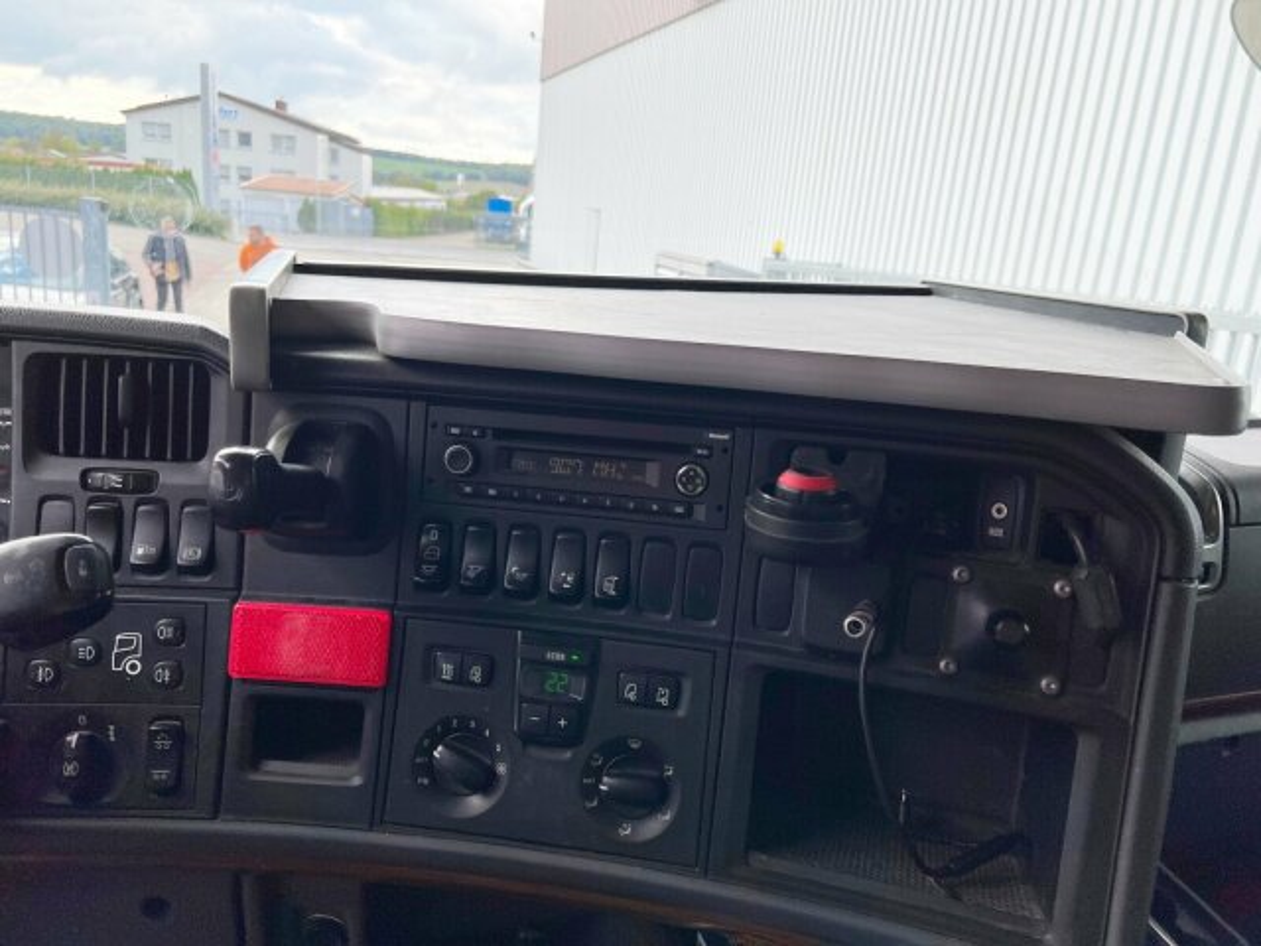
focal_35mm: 26
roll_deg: -4.7
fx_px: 947
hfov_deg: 67.3
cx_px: 630
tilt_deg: -15.8
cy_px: 473
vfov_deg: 53.1
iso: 50
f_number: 1.5
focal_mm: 5.7
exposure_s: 1/414
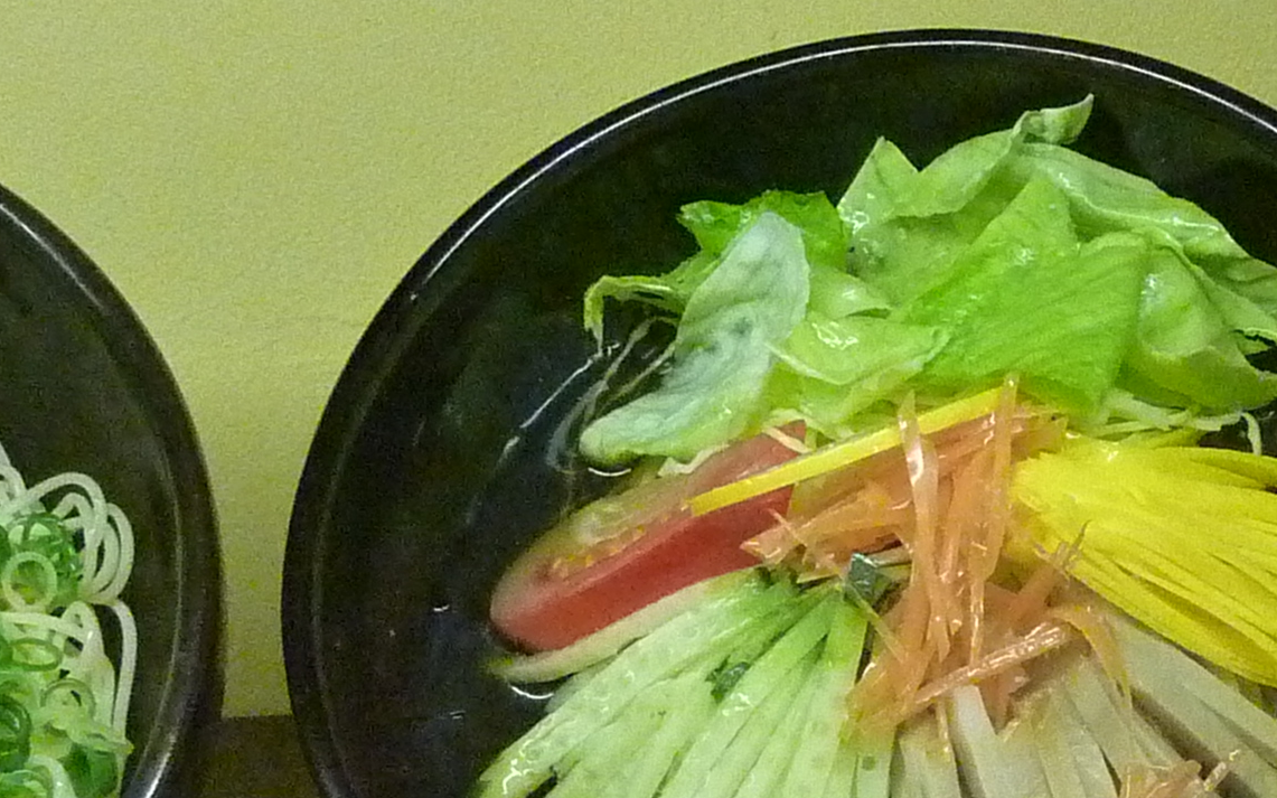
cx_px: 964
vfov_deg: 13.3
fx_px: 3376
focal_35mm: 97
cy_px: 842
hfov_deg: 21.2
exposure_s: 1/60
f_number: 3.4
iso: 800
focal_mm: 4.7
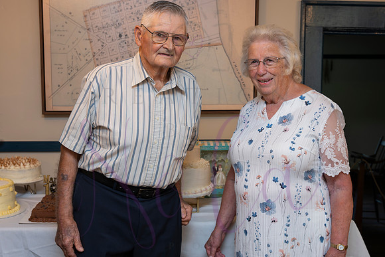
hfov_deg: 41.8
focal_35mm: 47
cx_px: 192
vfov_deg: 28.6
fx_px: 504
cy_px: 128
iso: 800
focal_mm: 46
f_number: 6.3
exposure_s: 1/60
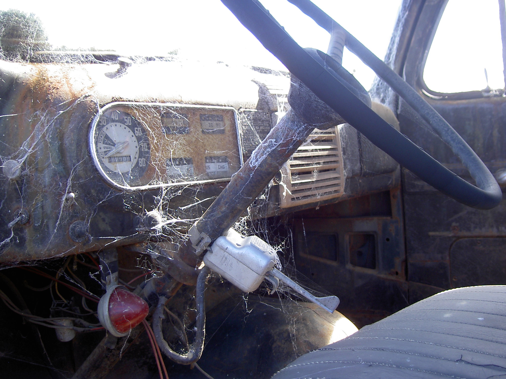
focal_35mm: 39
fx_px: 570
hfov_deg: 47.9
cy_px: 190
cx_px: 253
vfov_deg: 36.8
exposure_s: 1/115
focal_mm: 8
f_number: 2.8
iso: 100
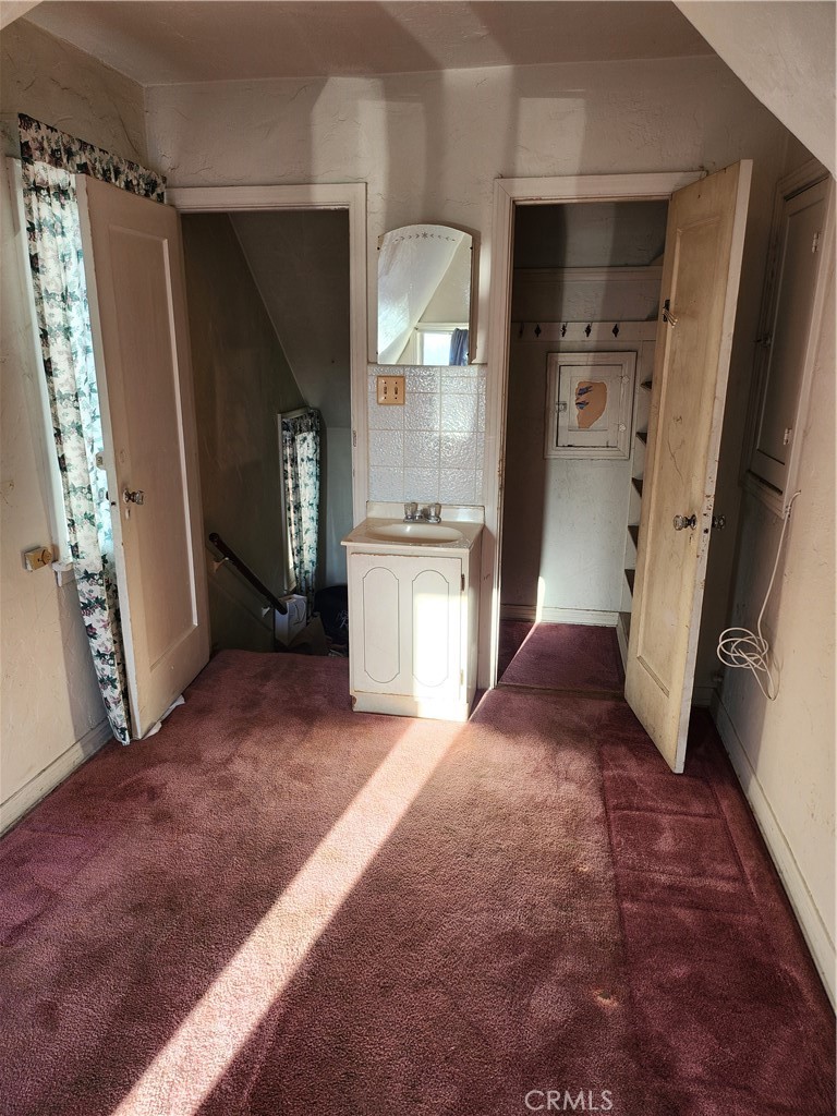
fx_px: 774
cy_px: 558
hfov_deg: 56.8
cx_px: 418
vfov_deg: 71.6
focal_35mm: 24
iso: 64
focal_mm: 5
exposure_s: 1/120
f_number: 1.8
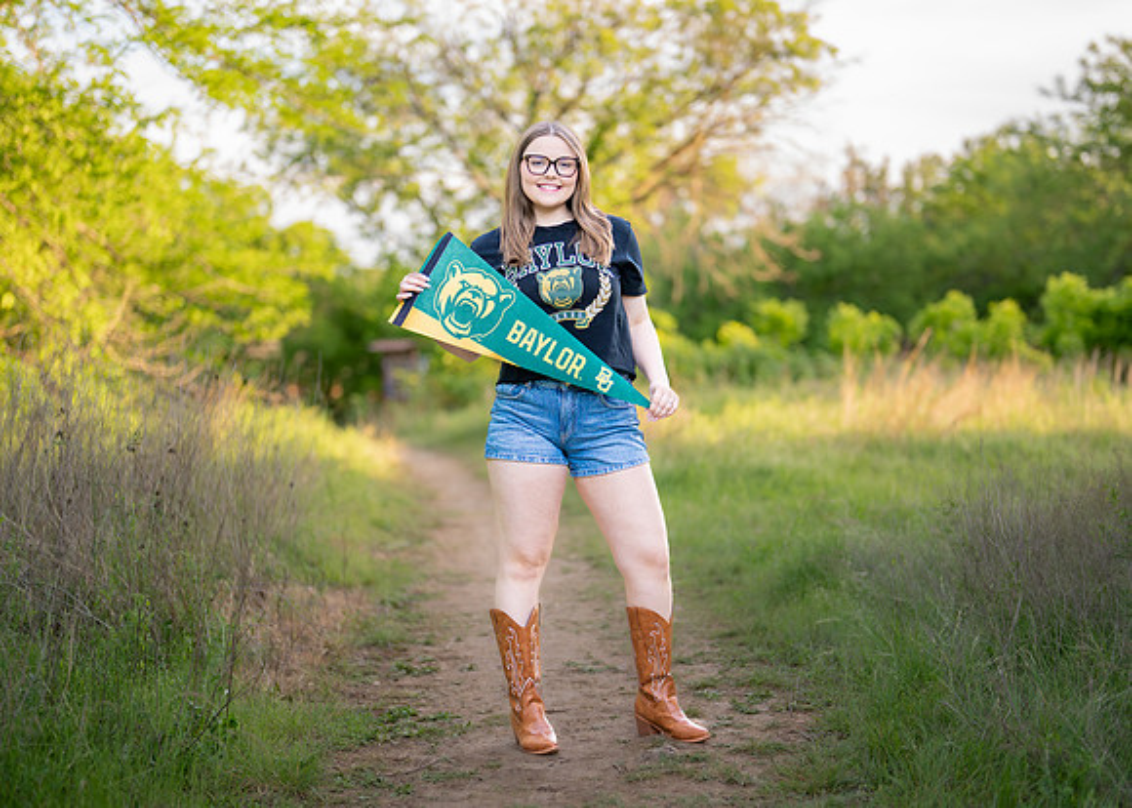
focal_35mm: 66
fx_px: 2127
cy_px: 424
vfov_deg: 21.5
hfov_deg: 29.8
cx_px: 555
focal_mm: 50
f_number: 1.2
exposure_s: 1/1250
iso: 320
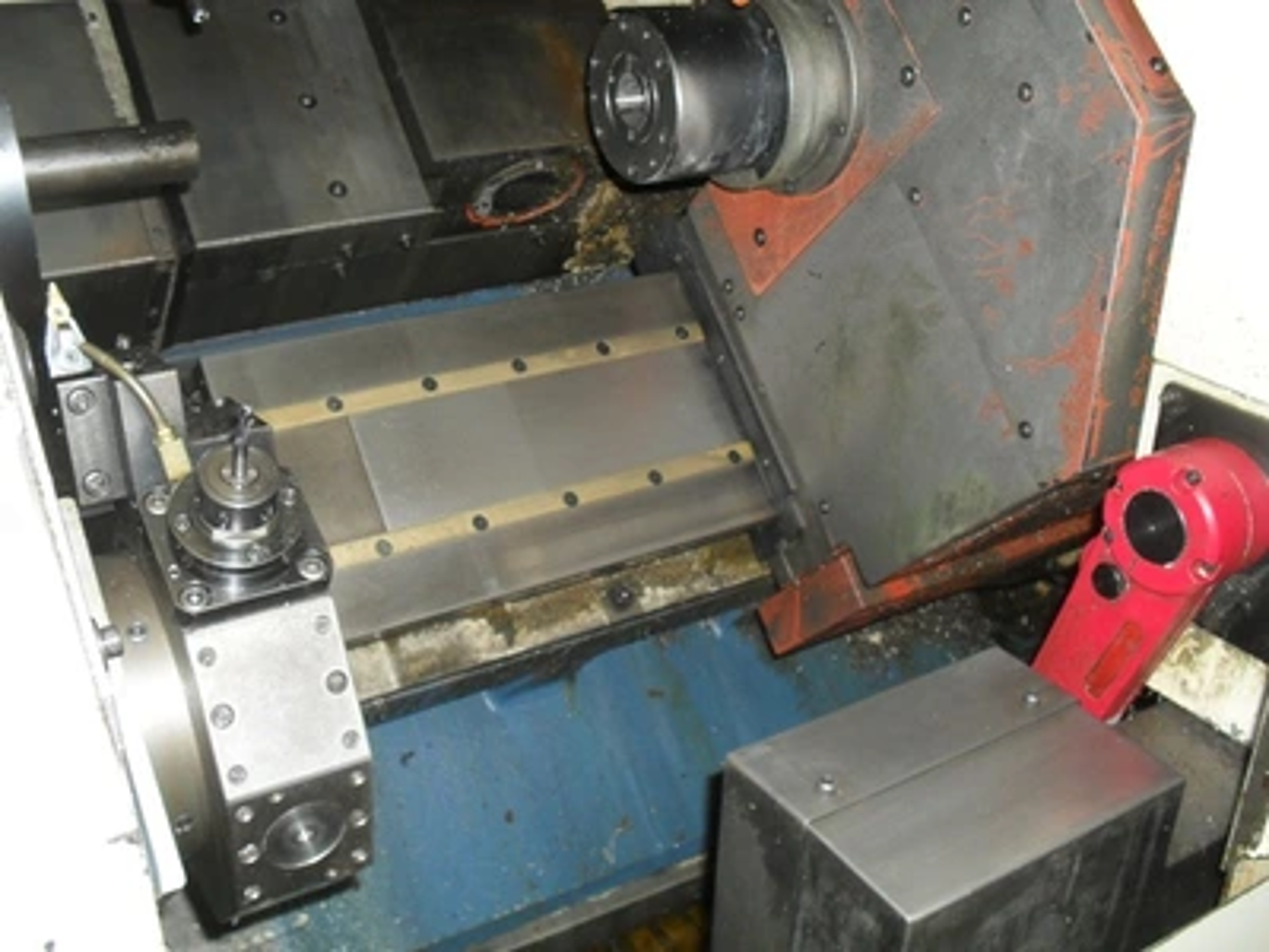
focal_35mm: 35
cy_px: 476
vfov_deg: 40.7
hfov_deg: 52.6
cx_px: 634
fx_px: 1283
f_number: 3.2
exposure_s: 1/45
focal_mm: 6.3
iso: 200
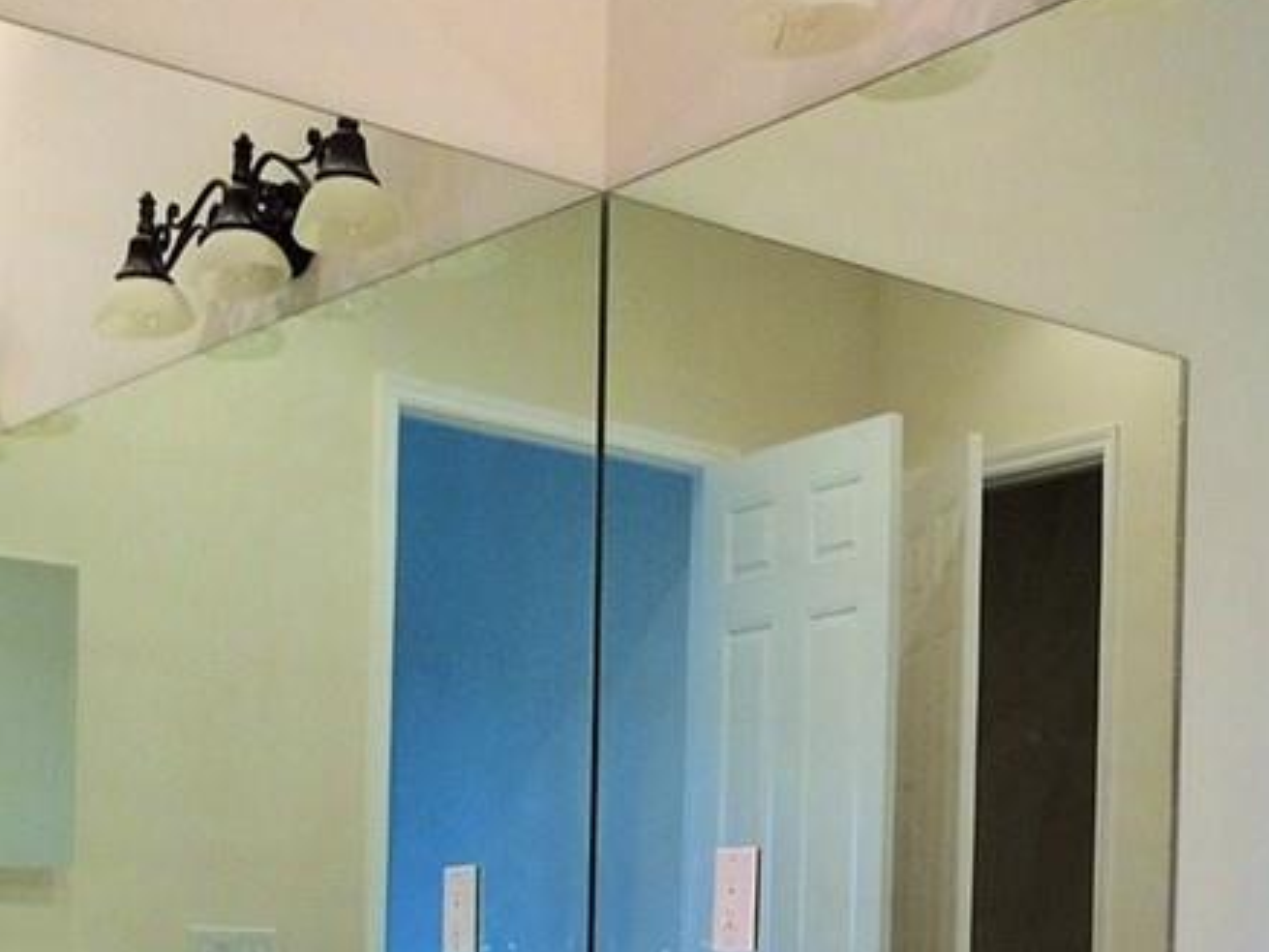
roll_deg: -0.1
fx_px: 2494
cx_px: 1112
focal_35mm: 68
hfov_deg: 27.6
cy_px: 1001
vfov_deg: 20.8
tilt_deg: -0.2
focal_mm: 4.15
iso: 80
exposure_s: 1/30
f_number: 2.2
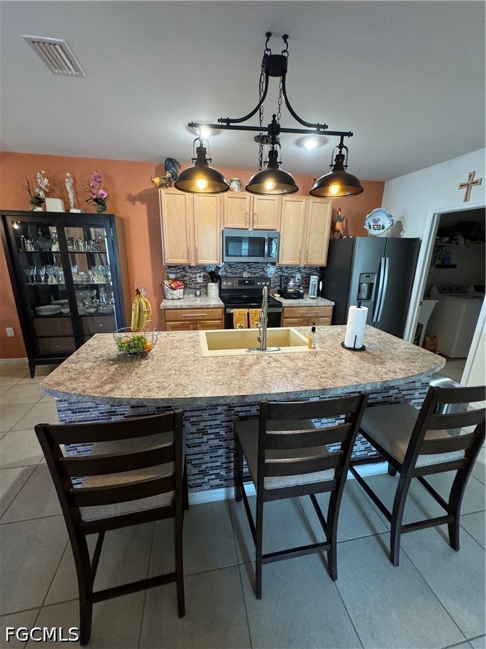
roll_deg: +0.1
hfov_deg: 85.7
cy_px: 324
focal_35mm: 14
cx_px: 243
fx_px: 262
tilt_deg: -17.6
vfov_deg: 102.1
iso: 640
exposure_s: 1/60
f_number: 2.2
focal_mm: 2.22
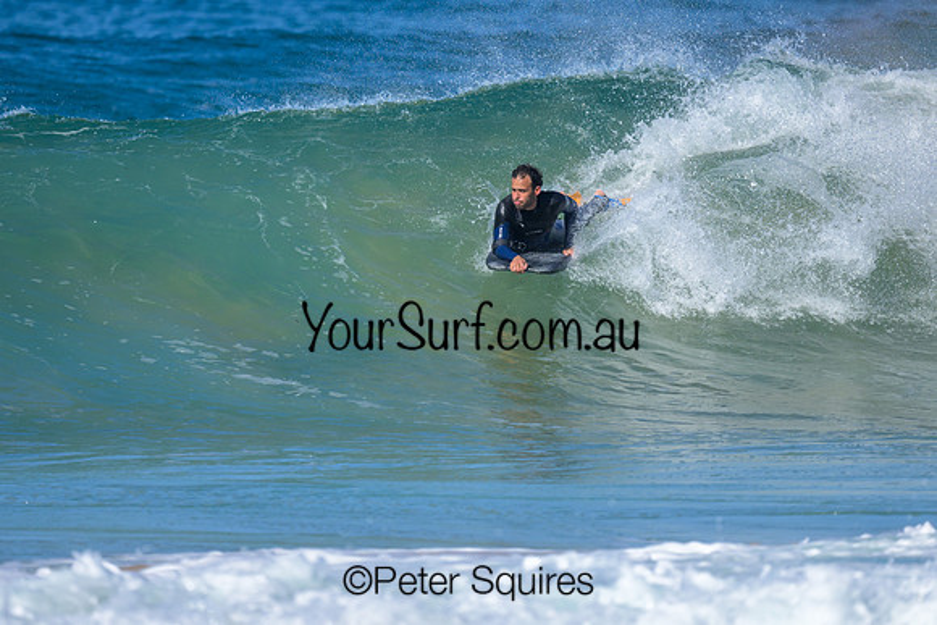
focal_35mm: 889
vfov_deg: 1.5
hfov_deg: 2.3
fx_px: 23133
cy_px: 311
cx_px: 428
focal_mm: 800
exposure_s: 1/2000
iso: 320
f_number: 6.3
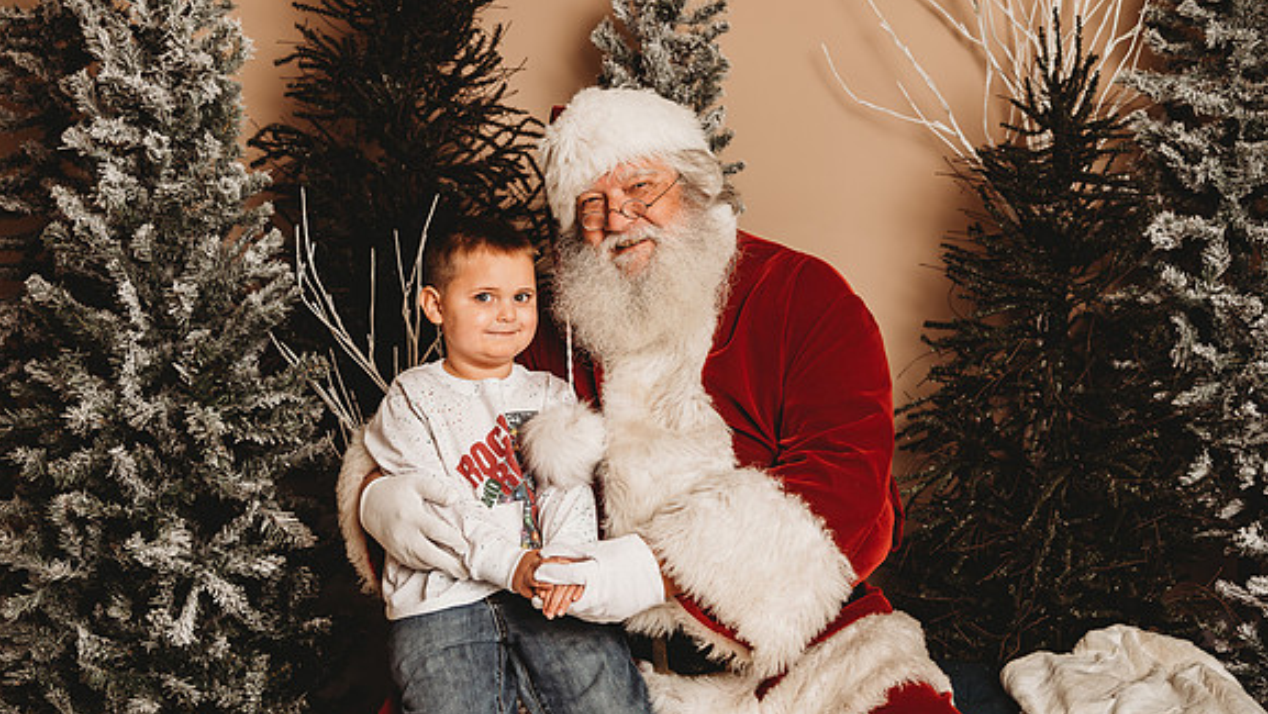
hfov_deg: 50.5
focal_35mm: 40
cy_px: 337
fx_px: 1345
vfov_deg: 29.7
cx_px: 635
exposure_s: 1/160
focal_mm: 38
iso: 100
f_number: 4
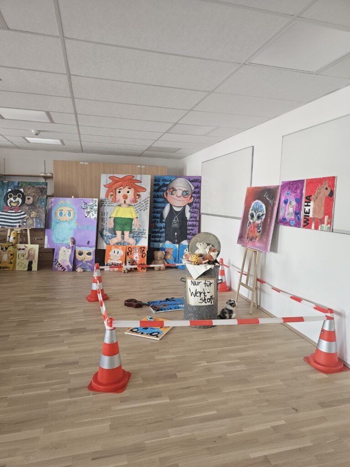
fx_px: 310
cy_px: 234
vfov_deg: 73.9
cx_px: 175
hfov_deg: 58.9
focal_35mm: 23
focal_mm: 6.3
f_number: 1.7
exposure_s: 1/180
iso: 200
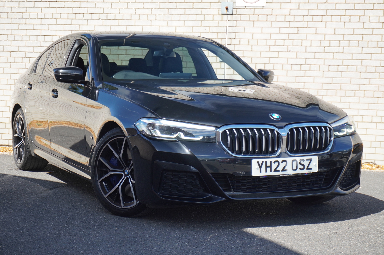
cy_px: 128
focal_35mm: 75
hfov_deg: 27.0
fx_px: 799
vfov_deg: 18.2
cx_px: 192
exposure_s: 1/400
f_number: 5.6
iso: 400
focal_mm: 50
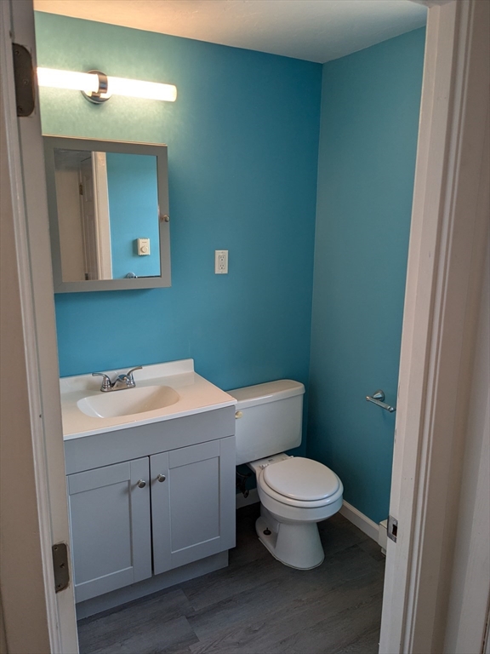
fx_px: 510
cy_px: 327
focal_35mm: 27
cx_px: 245
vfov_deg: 65.3
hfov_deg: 51.4
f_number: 1.73
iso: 46
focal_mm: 4.38
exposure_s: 1/120
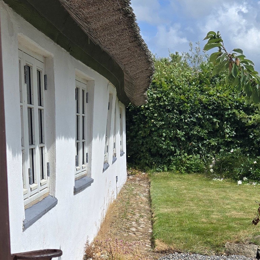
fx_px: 629
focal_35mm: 74
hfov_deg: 23.4
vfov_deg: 22.0
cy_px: 290
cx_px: 128
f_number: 1.8
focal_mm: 5.4
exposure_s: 1/2921
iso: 32
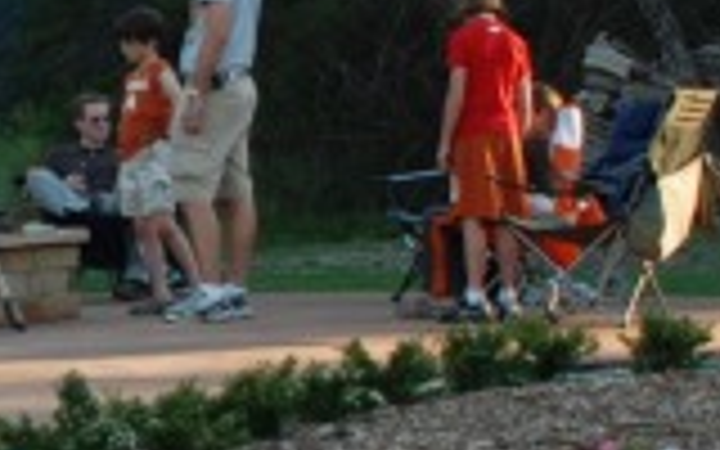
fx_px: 4238
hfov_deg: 9.6
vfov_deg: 6.1
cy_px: 218
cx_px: -117
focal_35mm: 216
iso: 100
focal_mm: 22
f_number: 4.5
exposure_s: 1/80
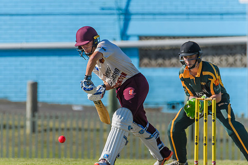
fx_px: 8220
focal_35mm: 1193
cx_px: 105
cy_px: 91
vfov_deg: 1.2
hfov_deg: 1.7
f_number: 6.3
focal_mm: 600
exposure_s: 1/4000
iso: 640
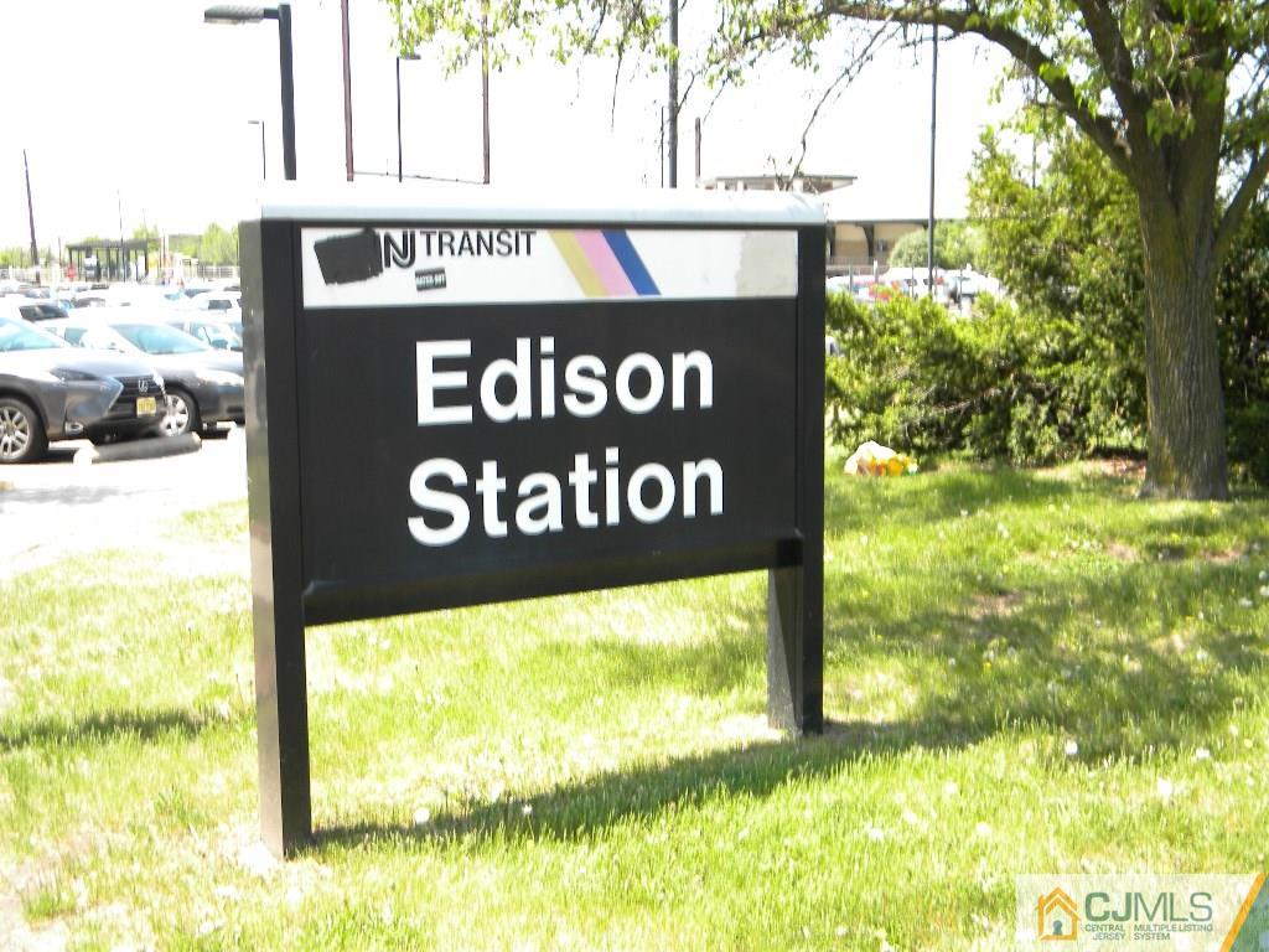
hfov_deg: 45.8
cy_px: 476
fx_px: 1503
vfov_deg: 35.1
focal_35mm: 41
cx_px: 634
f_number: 3.8
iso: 80
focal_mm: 7.3
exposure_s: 1/162
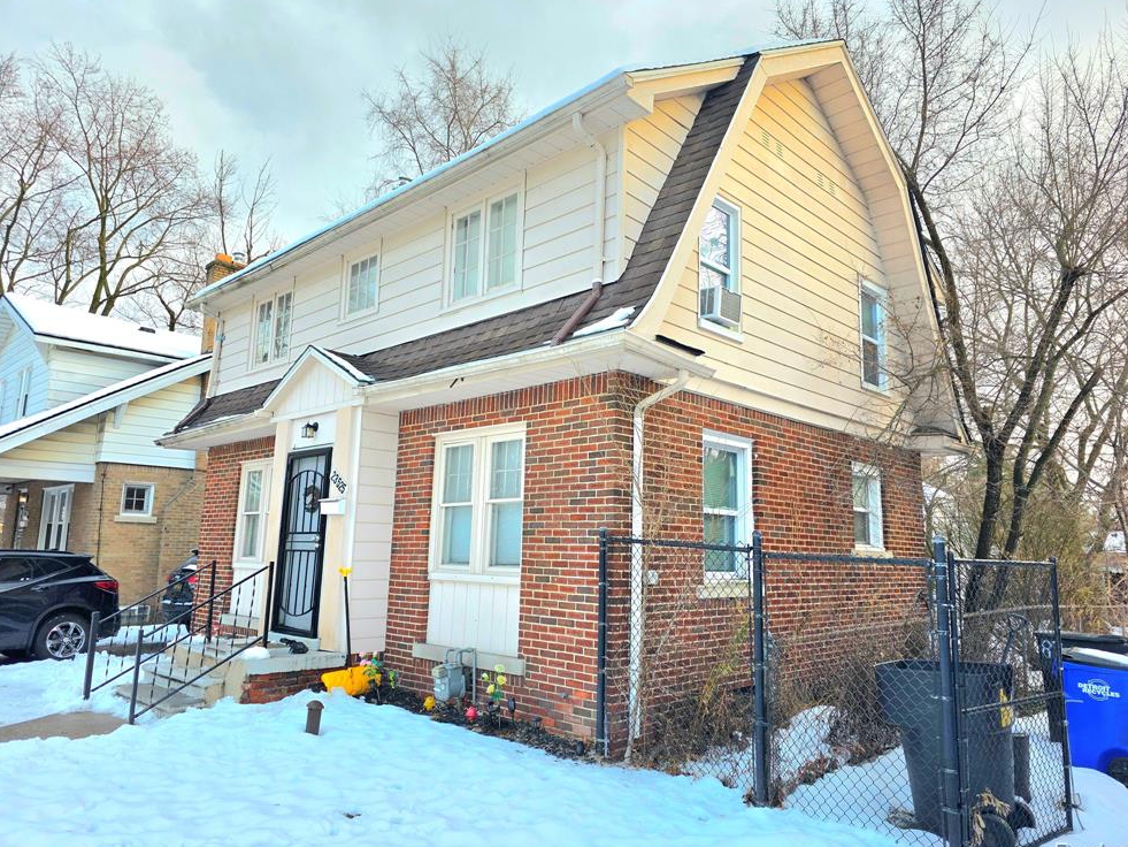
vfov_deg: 56.8
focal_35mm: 24
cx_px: 582
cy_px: 428
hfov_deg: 71.6
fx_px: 782
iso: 40
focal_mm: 6.3
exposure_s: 1/370
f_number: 1.7
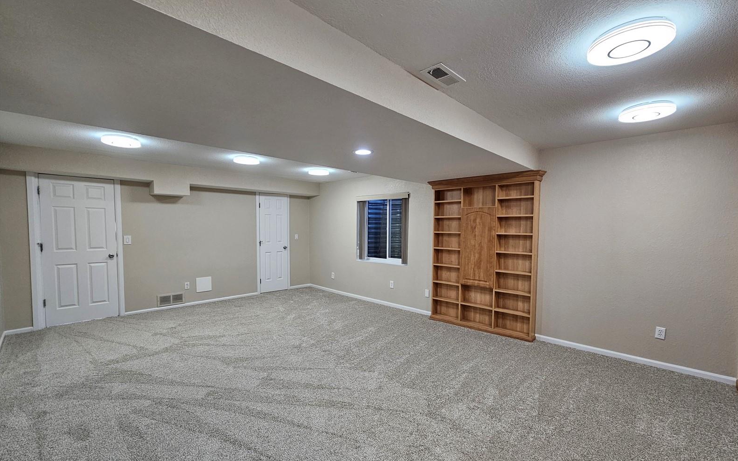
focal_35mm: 14
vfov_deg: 78.6
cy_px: 242
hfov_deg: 105.3
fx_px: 282
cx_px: 373
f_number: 2.2
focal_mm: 2.2
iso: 160
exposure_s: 1/60
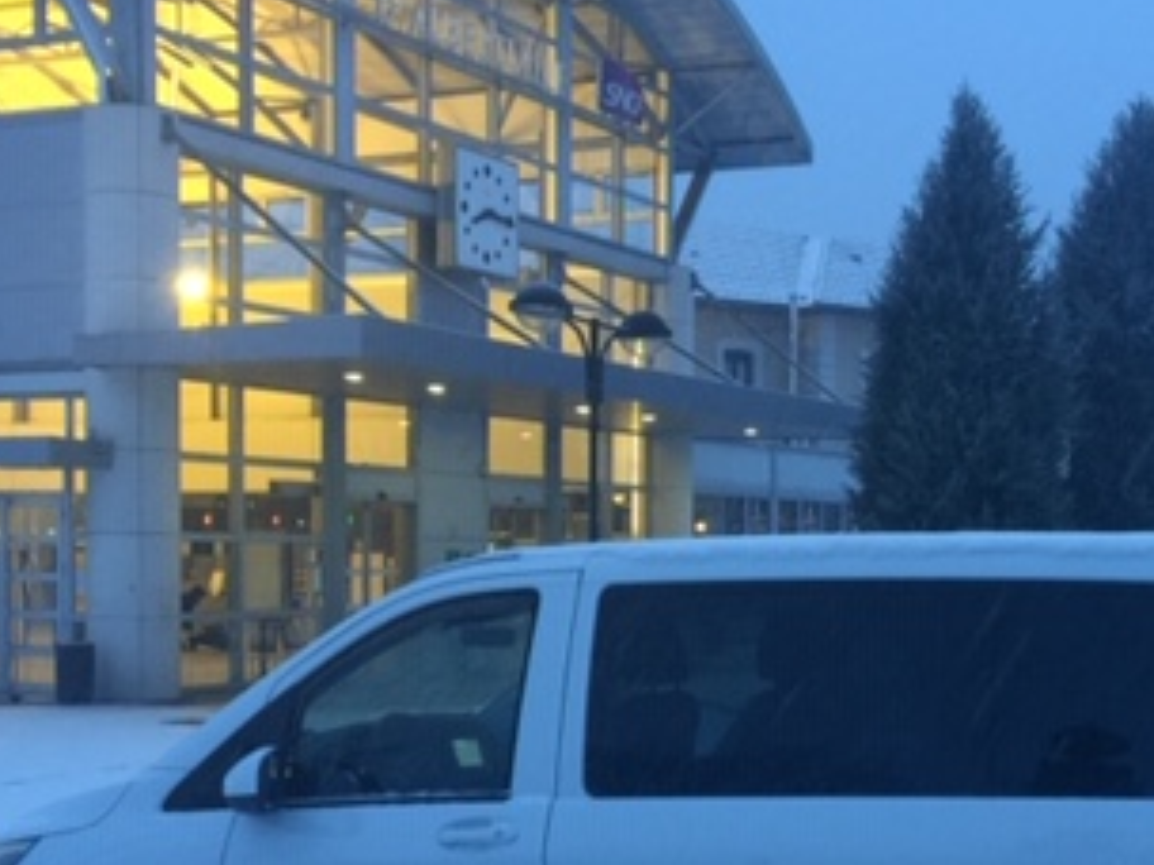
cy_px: 630
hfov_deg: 31.4
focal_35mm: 61
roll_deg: -0.9
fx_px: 2034
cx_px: 763
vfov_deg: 23.8
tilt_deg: -1.6
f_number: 2.2
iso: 80
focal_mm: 4.15
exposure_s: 1/17
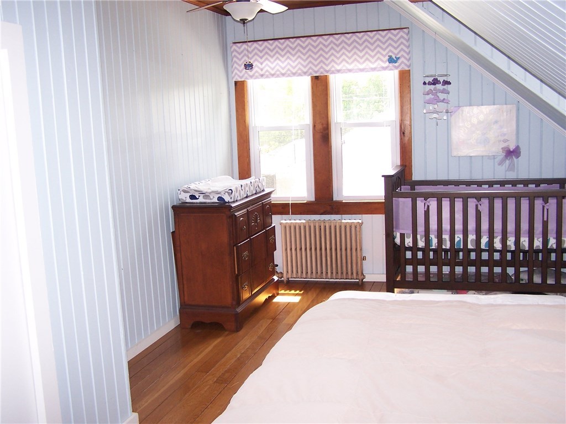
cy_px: 212
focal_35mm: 40
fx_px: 654
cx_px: 283
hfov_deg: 46.8
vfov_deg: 36.0
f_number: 2.8
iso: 140
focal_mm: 6.7
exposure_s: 1/60
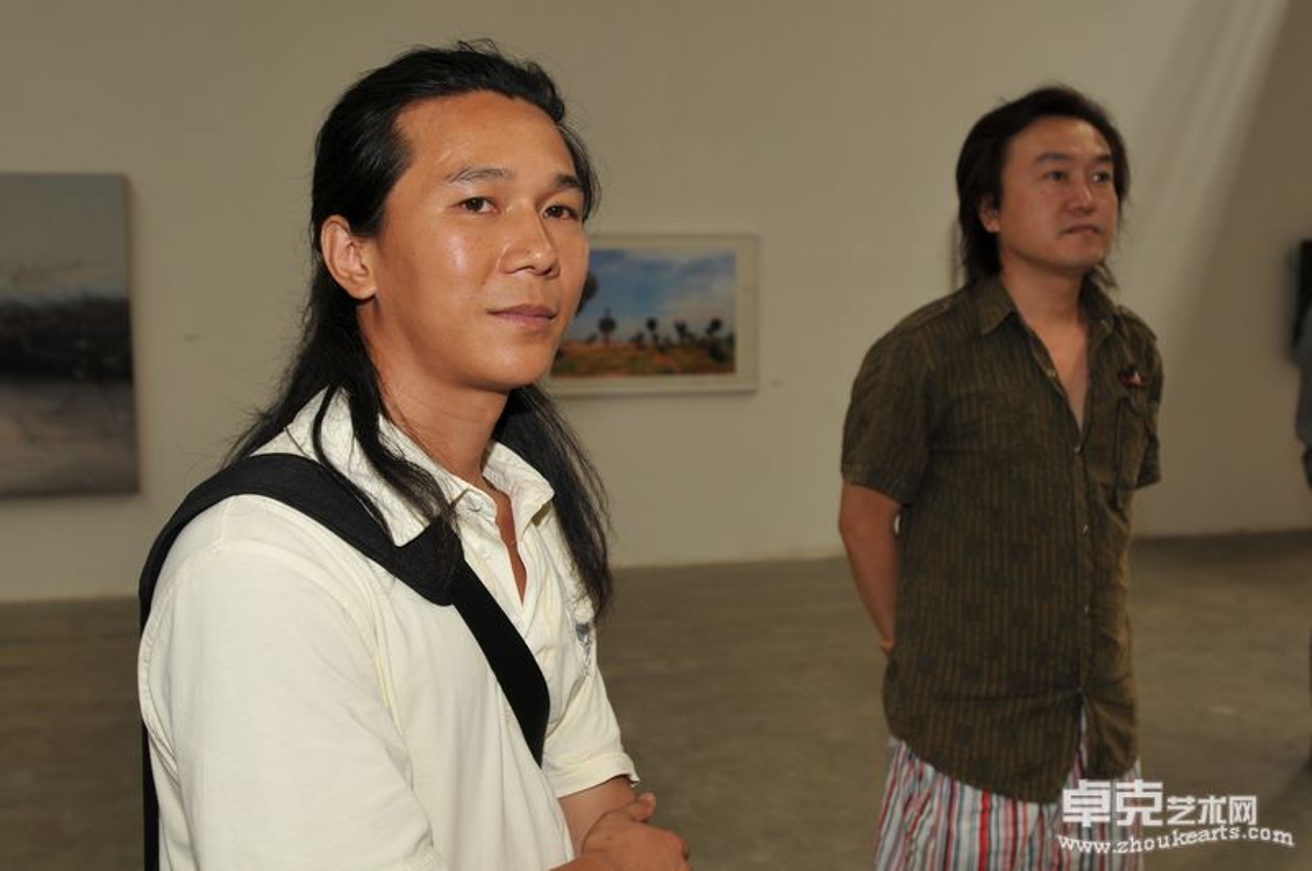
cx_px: 656
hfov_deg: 51.3
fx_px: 1365
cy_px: 436
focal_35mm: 38
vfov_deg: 35.4
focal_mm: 25
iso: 200
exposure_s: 1/60
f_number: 4.5
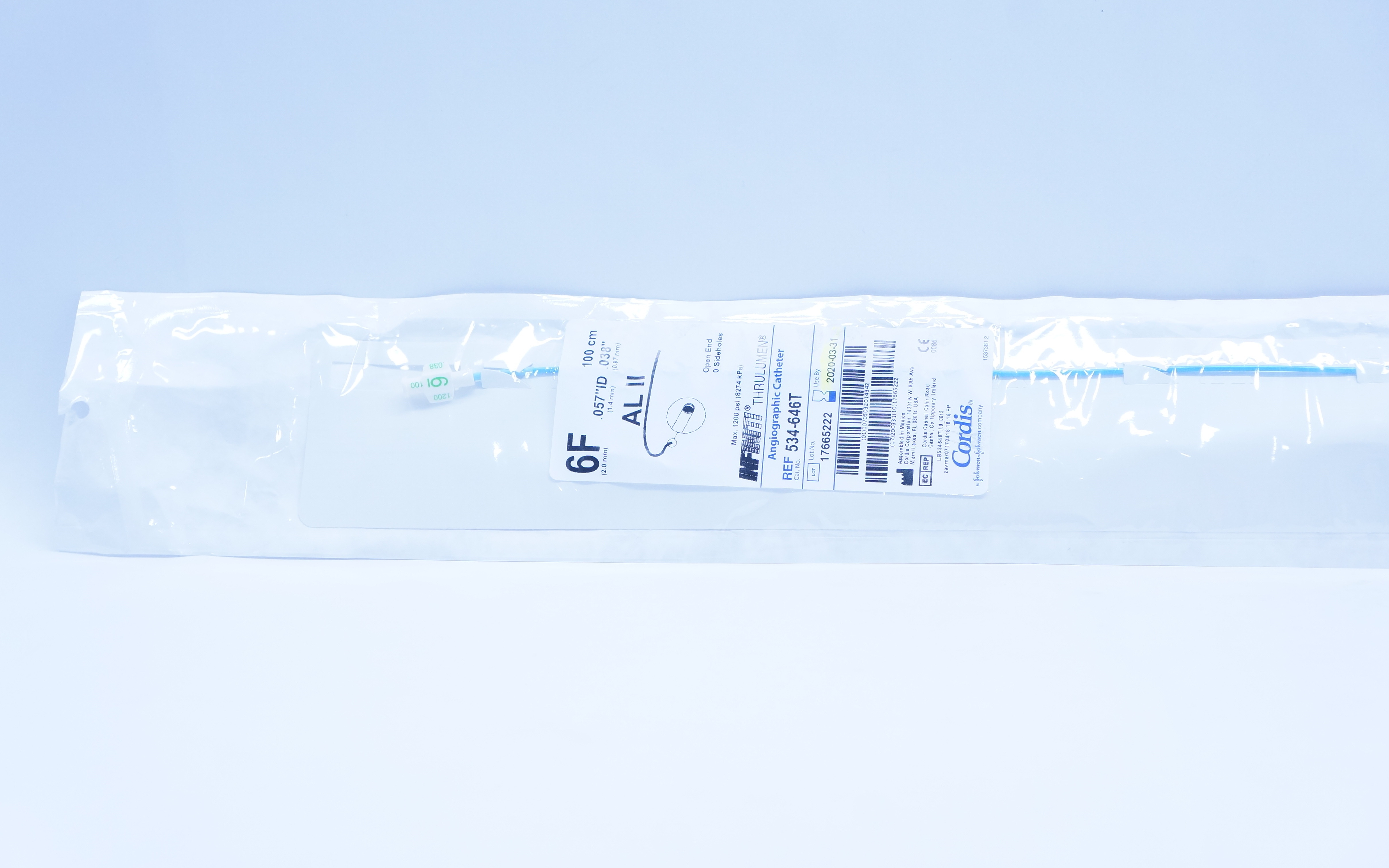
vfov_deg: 21.0
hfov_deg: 33.0
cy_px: 423
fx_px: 2347
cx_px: 691
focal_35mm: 62
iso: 800
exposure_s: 1/160
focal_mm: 40
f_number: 5.6
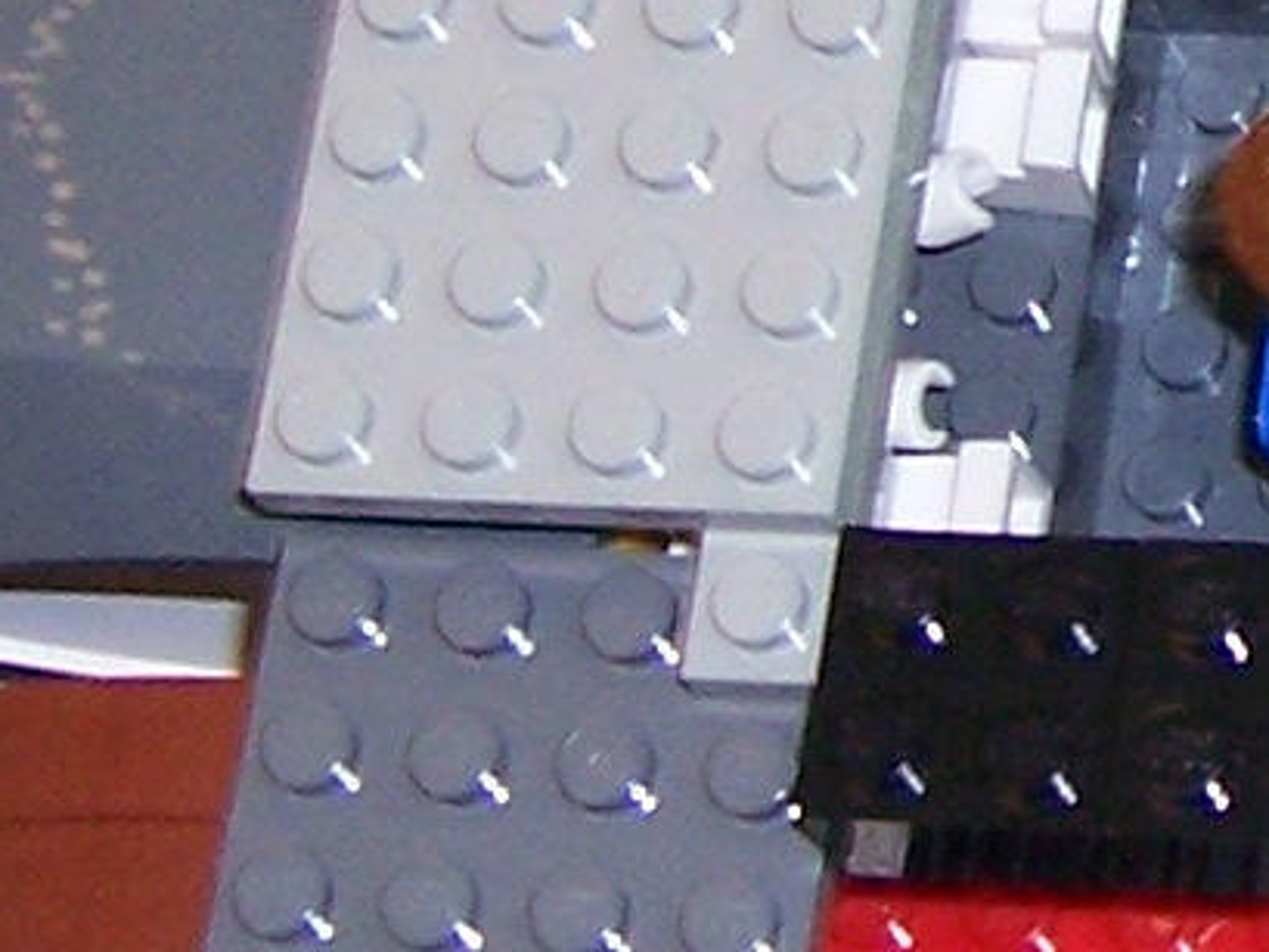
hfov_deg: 9.1
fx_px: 7627
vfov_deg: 7.0
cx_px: 2200
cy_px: -493
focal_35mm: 208
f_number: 2.8
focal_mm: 5.5
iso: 140
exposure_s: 1/60
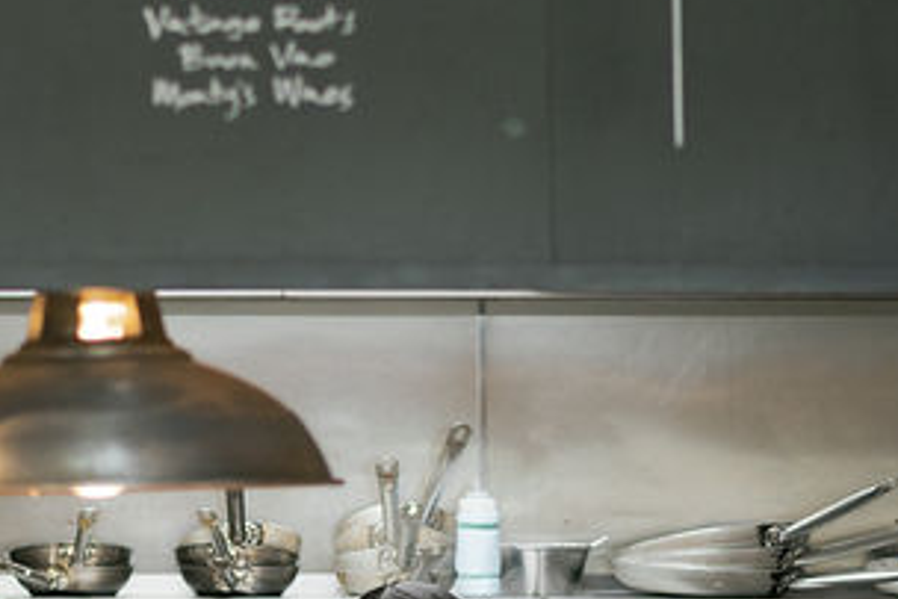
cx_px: 92
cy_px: 252
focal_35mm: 119
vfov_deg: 11.5
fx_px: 2970
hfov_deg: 17.0
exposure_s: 1/125
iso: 320
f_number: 1.8
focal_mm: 35
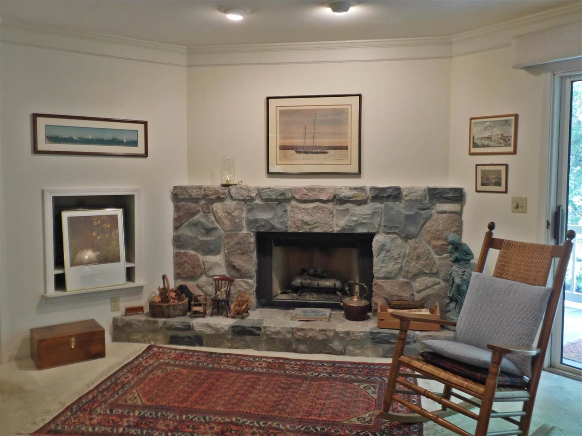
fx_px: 504
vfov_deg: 46.8
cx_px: 291
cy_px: 218
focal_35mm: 30
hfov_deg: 60.0
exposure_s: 1/20
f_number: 3.2
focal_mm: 5.3
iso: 400
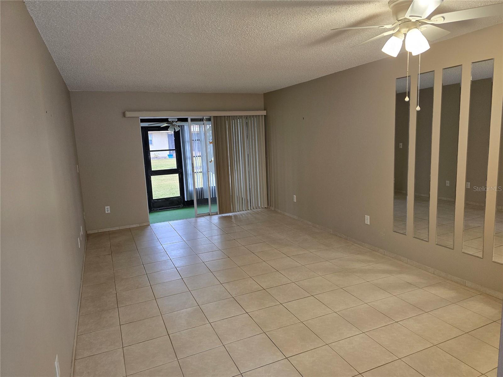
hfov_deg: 73.9
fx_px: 334
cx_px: 252
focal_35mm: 23
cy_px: 188
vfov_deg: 58.9
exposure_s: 1/120
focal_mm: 6.3
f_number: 1.7
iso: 250
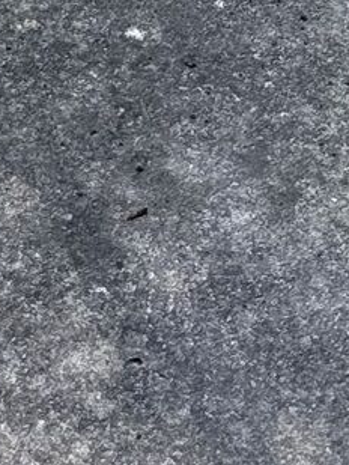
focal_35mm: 179
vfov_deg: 8.7
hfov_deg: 8.3
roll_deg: +1.6
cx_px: 74
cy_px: -1017
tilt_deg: -16.4
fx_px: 2405
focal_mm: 6.76
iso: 80
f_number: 1.78
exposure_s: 1/121
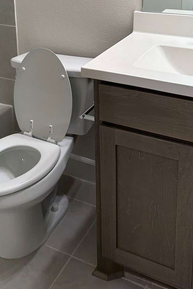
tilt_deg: -13.2
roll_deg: +1.6
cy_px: 21
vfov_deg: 37.3
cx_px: 68
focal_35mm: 49
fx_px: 394
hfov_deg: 27.4
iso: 125
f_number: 1.78
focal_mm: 6.86
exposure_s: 1/120
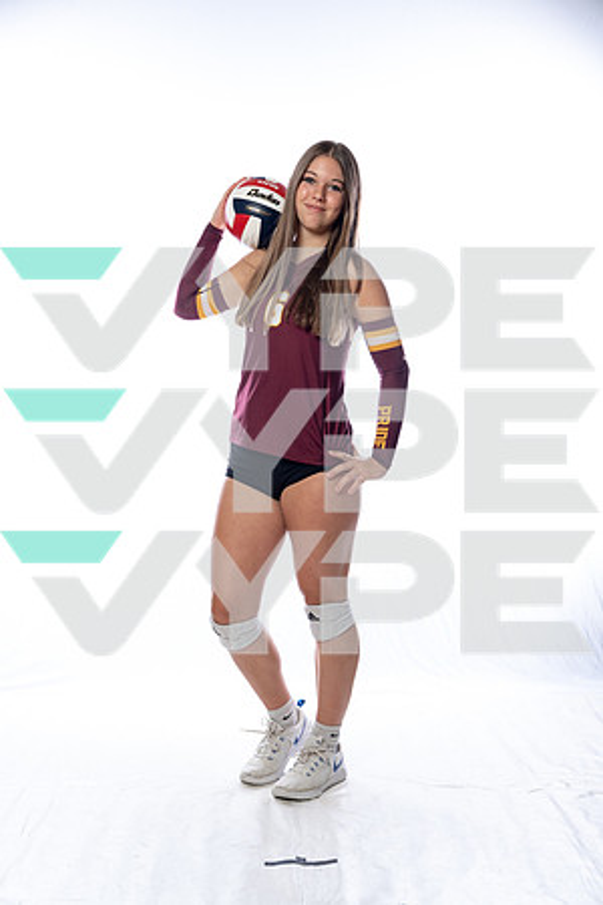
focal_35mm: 50
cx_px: 302
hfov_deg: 27.0
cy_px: 452
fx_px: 1256
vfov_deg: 39.6
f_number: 5.6
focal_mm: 50
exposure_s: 1/250
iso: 640
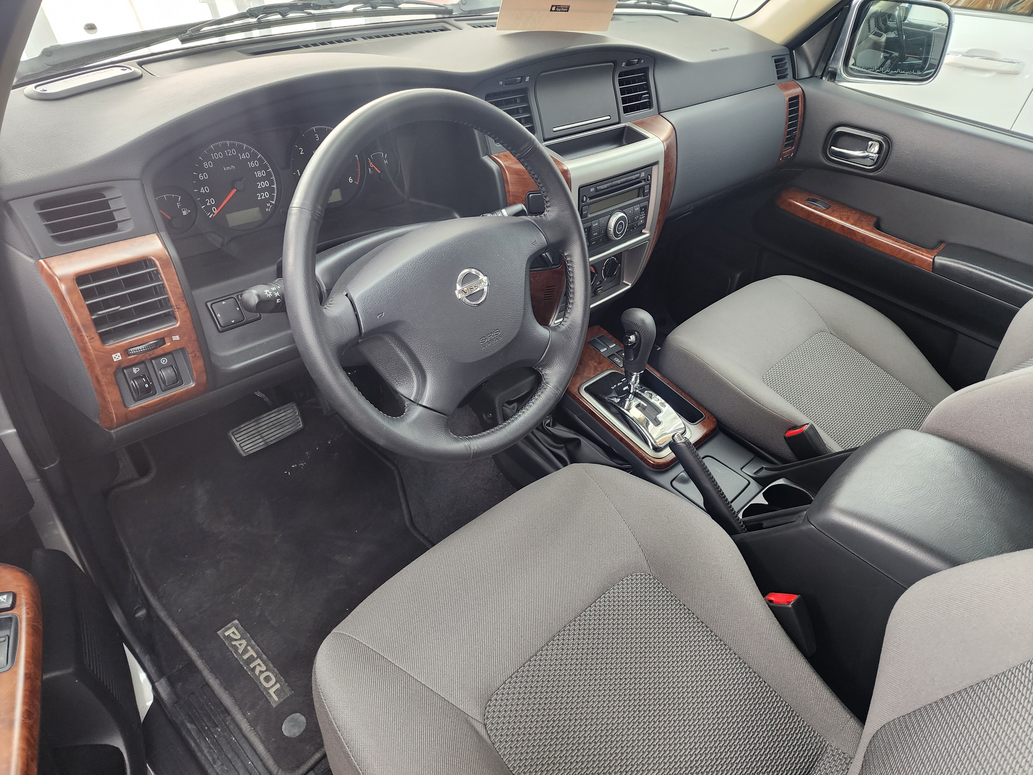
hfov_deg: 73.9
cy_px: 388
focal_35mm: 23
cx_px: 516
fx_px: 686
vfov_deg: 58.9
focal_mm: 6.4
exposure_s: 1/100
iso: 250
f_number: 1.8
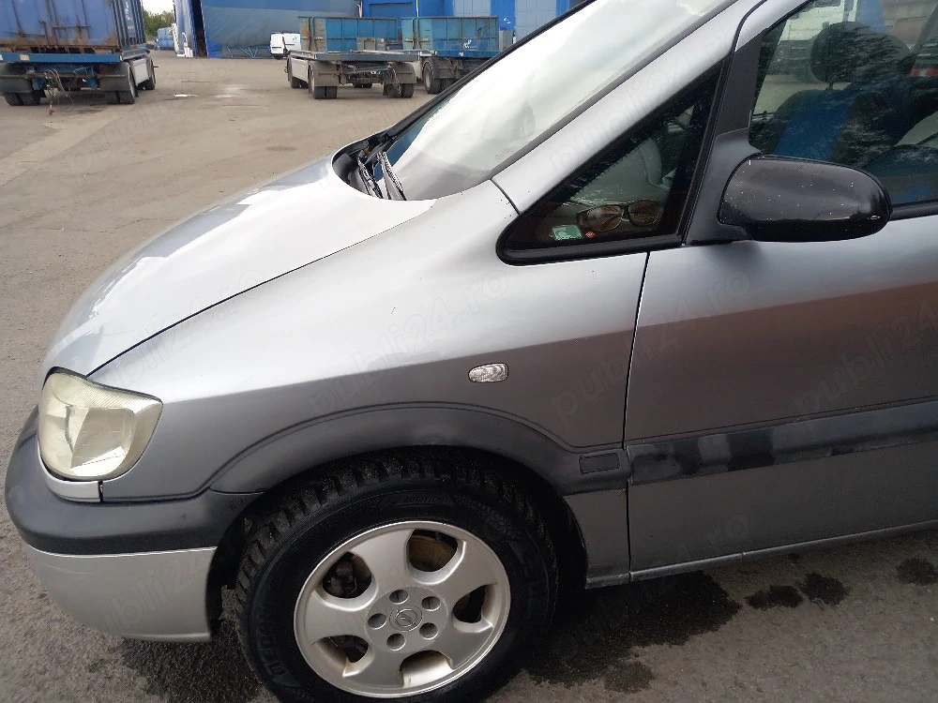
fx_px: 732
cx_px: 469
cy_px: 352
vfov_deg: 51.4
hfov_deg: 65.3
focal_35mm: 27
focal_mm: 4
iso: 40
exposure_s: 1/50.3
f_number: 1.8
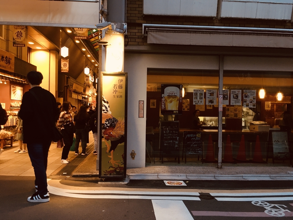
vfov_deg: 48.2
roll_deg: -2.2
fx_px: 245
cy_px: 110
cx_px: 146
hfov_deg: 61.7
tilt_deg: -1.6
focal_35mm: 29
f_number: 2.2
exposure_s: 1/30
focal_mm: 4.15
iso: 100
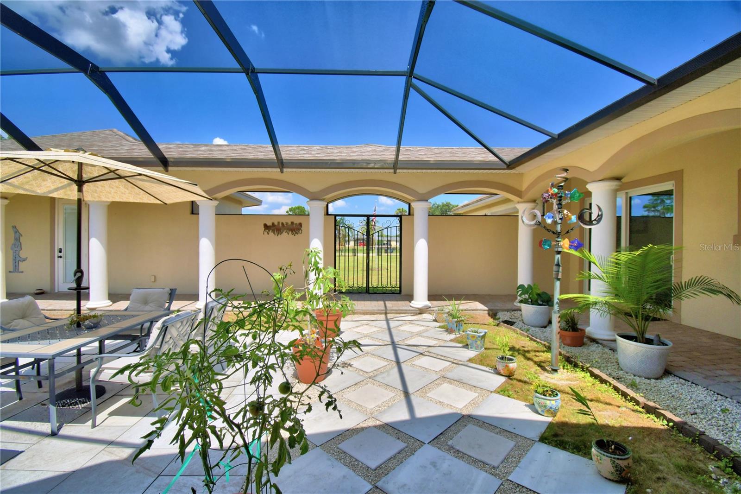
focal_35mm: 15
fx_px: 309
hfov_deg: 100.4
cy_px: 247
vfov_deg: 77.3
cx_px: 370
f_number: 4.5
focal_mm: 10
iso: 100
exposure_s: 1/1000
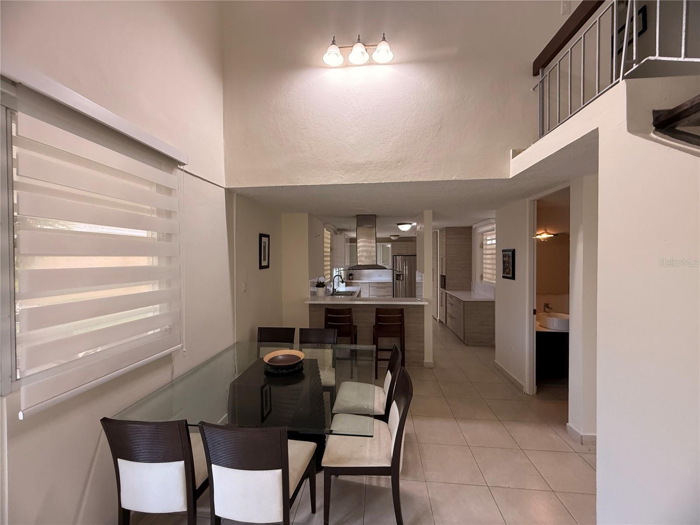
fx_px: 283
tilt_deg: -0.9
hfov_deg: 102.1
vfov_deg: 85.7
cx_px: 350
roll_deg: -0.5
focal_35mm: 14
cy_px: 262
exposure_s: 1/60
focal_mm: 2.22
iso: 250
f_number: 2.2
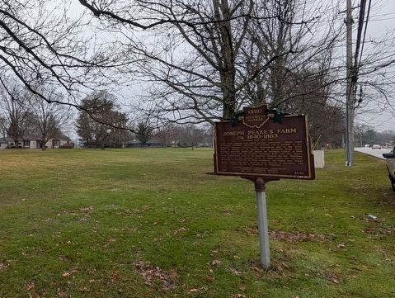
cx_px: 72
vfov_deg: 66.0
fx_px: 229
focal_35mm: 20
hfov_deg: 72.2
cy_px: 135
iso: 50
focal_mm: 2.02
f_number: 1.7
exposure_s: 1/143
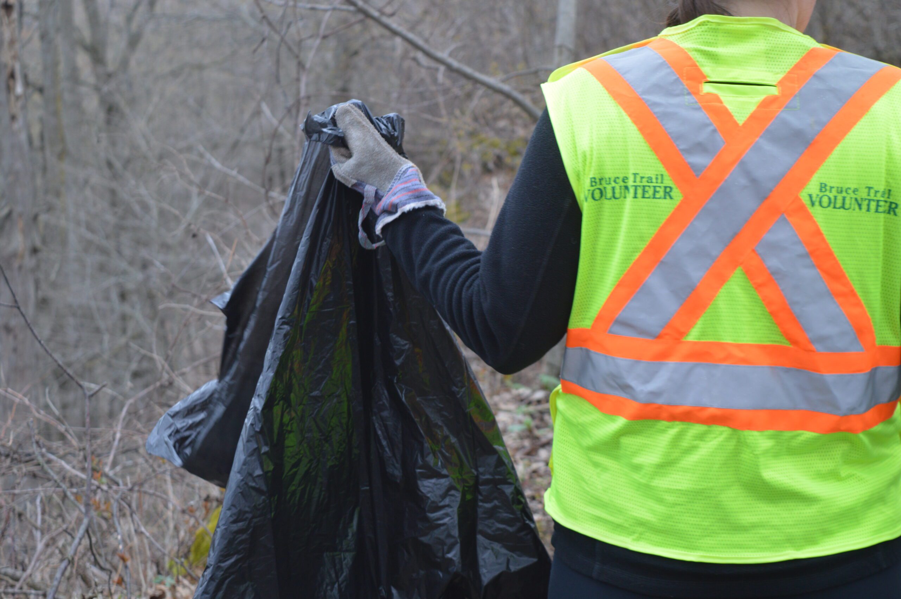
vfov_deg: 16.5
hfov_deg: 24.6
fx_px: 2063
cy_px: 300
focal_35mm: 82
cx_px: 450
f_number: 5.6
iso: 400
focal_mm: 55
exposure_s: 1/25
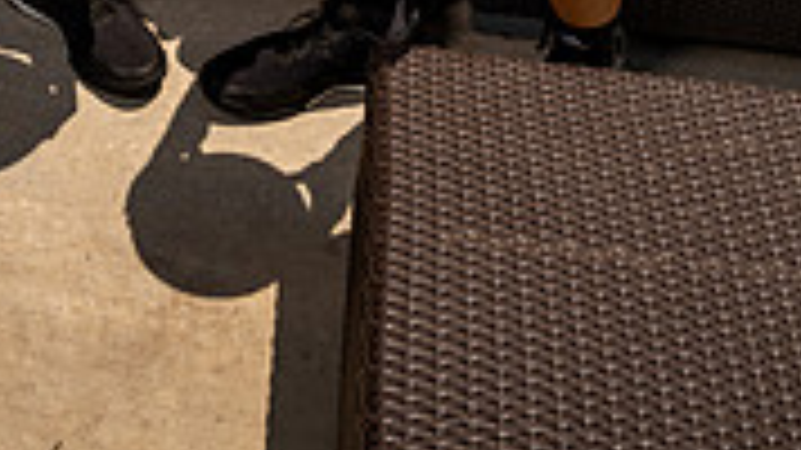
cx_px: 315
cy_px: -518
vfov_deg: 13.1
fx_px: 1635
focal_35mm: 77
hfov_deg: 27.5
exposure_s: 1/200
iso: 100
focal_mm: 29
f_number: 9
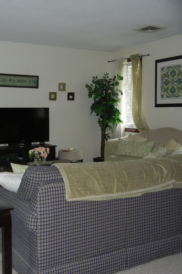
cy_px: 137
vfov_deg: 46.4
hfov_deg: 31.6
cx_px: 57
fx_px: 319
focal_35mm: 42
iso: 298
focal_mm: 5.4
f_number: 3.5
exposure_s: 1/30
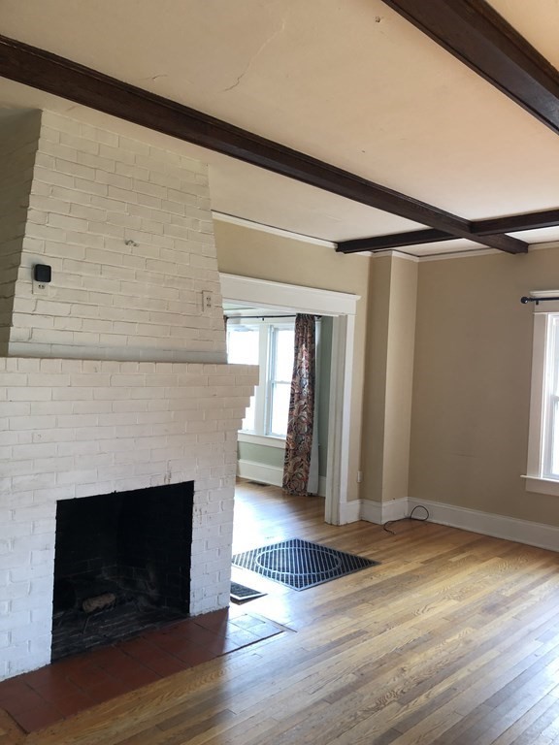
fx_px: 603
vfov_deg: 63.4
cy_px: 372
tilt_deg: -0.3
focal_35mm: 28
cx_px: 280
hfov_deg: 49.7
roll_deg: -2.8
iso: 32
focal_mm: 3.99
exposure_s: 1/30
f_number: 1.8
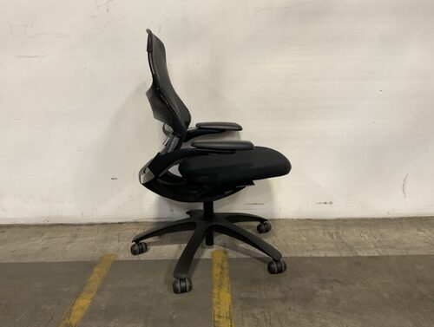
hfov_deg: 61.6
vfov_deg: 48.4
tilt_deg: -13.9
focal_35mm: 29
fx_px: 364
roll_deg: -0.4
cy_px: 164
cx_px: 217
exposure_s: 1/60
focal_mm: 3
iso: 160
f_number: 1.8
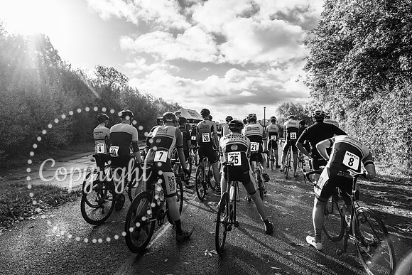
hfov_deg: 69.4
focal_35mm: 26
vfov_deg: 49.6
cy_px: 138
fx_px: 298
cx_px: 206
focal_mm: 26
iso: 200
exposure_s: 1/1000
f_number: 5.6
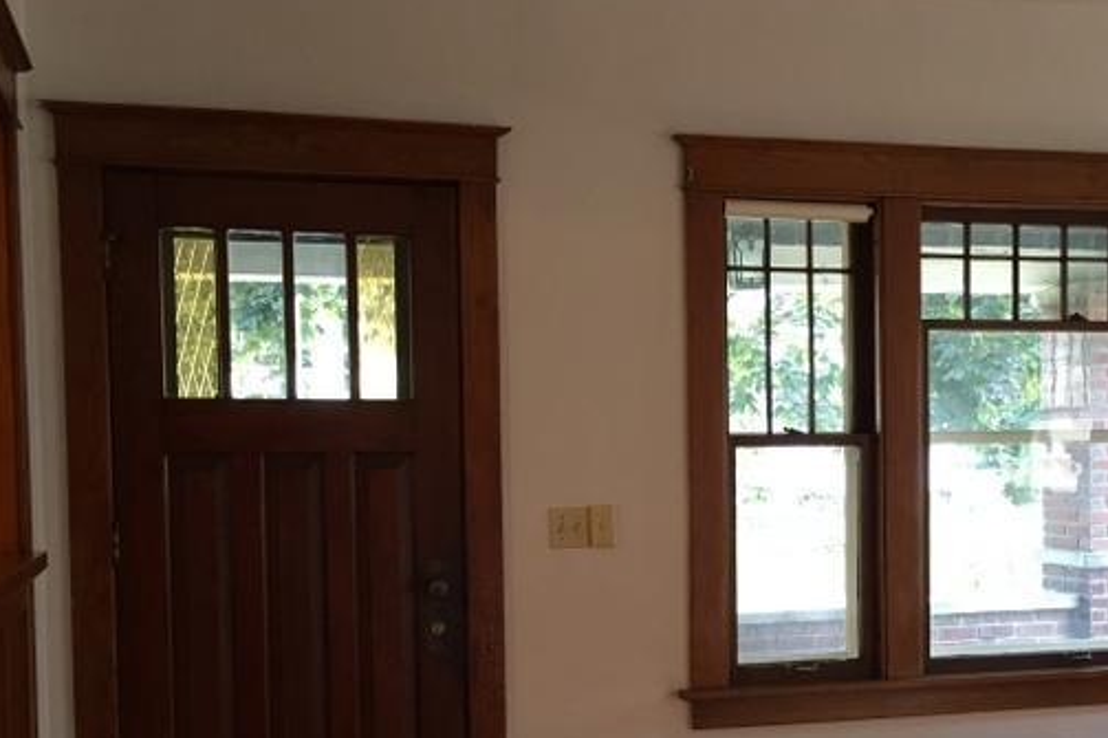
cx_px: 634
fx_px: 1477
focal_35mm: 48
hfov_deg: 41.0
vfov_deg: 27.8
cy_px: 531
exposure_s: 1/30
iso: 100
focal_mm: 4.15
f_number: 2.2
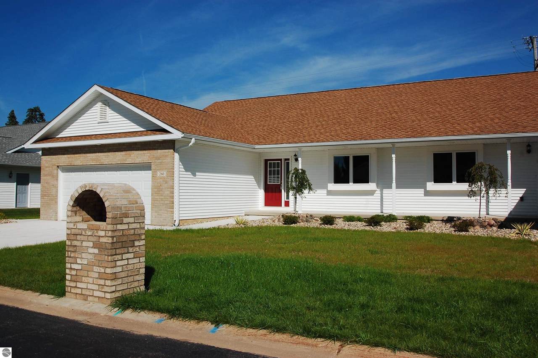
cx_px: 269
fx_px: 493
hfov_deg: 57.3
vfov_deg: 39.9
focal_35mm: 33
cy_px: 179
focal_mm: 22
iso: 200
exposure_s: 1/500
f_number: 11
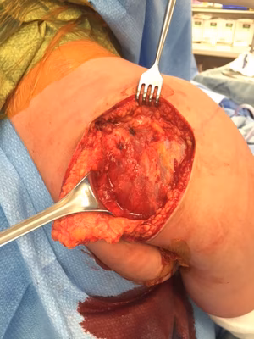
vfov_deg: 61.7
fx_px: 284
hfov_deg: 48.2
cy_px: 170
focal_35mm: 29
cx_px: 127
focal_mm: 4.15
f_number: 2.2
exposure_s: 1/30
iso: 80
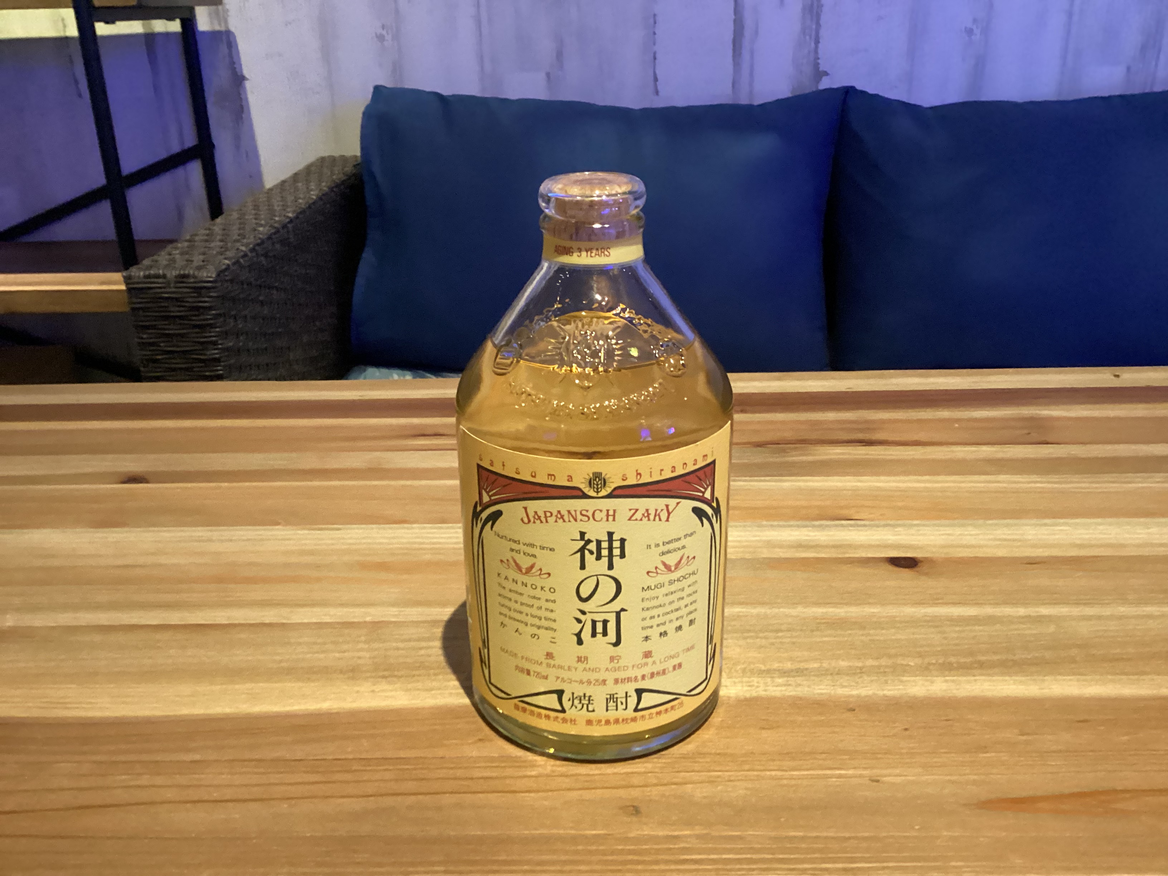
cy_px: 438
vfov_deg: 45.4
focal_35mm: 31
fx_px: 1046
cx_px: 584
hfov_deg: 58.4
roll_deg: +0.5
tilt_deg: -24.5
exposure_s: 1/33
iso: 400
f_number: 2.4
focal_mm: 3.3
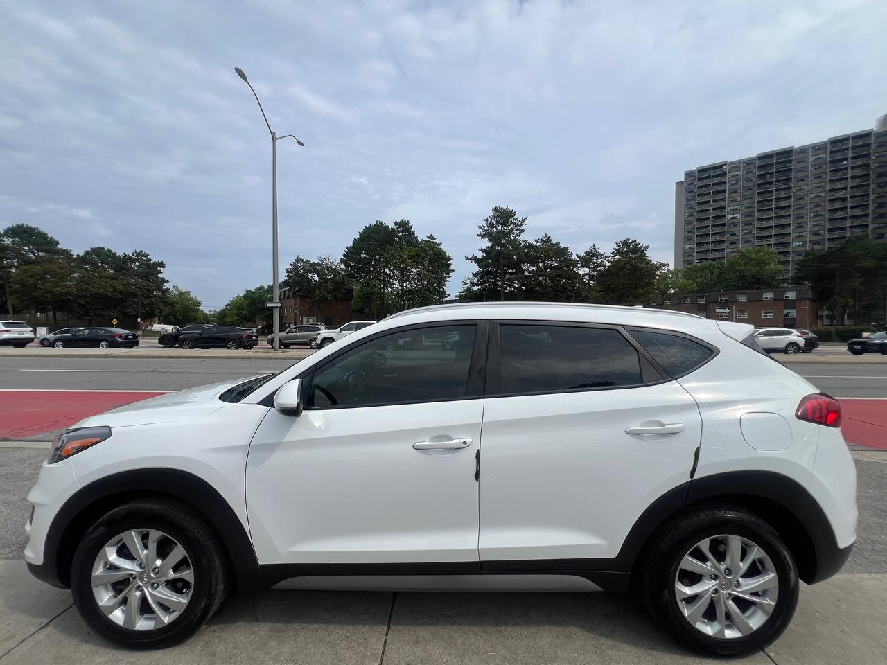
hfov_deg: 106.2
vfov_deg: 89.9
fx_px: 333
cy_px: 332
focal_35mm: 13
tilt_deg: -0.4
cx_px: 444
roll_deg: -1.2
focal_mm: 1.57
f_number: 1.8
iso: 32
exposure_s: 1/2597
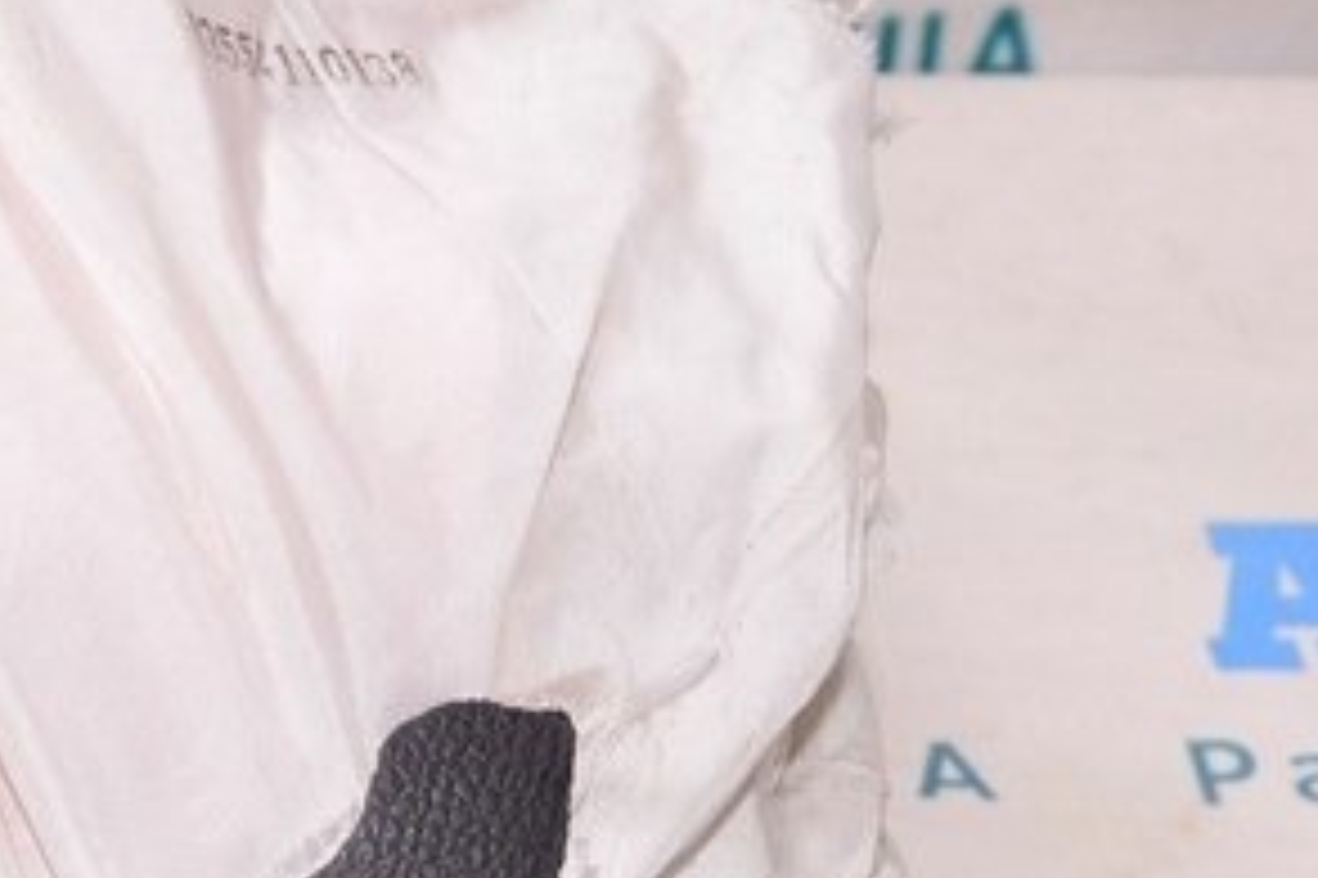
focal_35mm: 142
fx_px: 5186
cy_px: 858
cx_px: -153
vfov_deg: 9.6
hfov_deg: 14.1
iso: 1600
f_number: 8
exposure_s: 1/80
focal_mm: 27
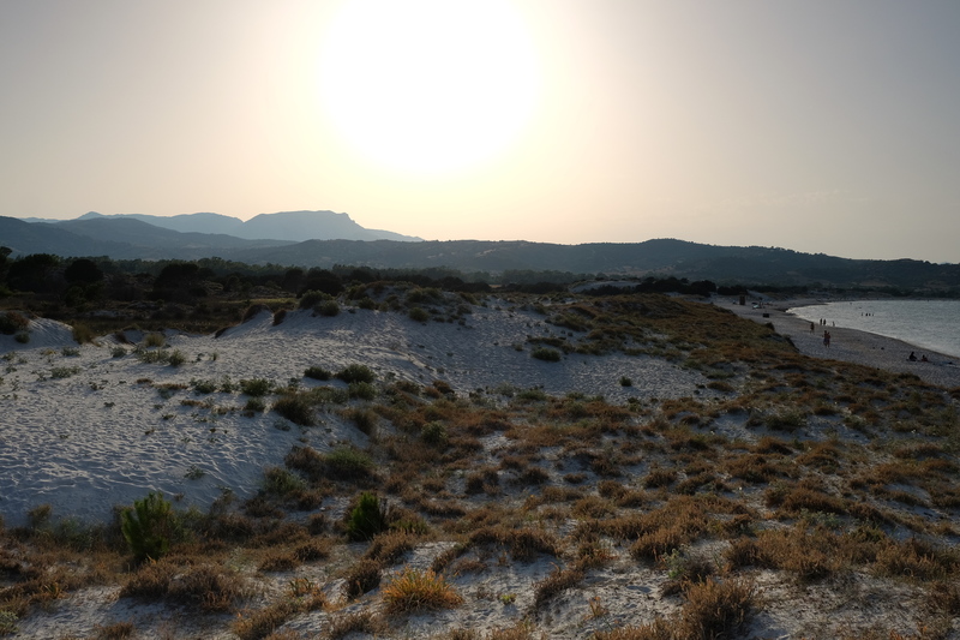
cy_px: 320
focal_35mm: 35
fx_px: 933
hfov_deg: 54.4
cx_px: 480
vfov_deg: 37.8
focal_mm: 23
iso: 200
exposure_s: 1/300
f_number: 8
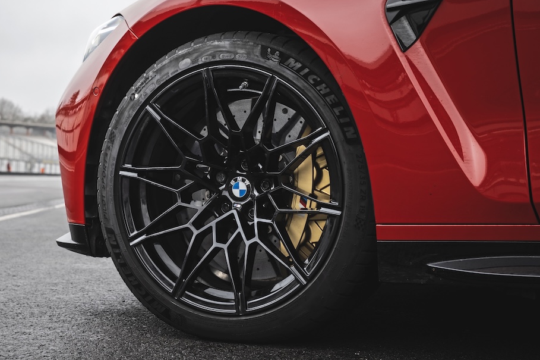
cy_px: 128
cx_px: 191
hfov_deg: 30.4
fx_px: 989
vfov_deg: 20.5
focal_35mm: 66
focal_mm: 50
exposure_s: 1/30
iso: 320
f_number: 6.3
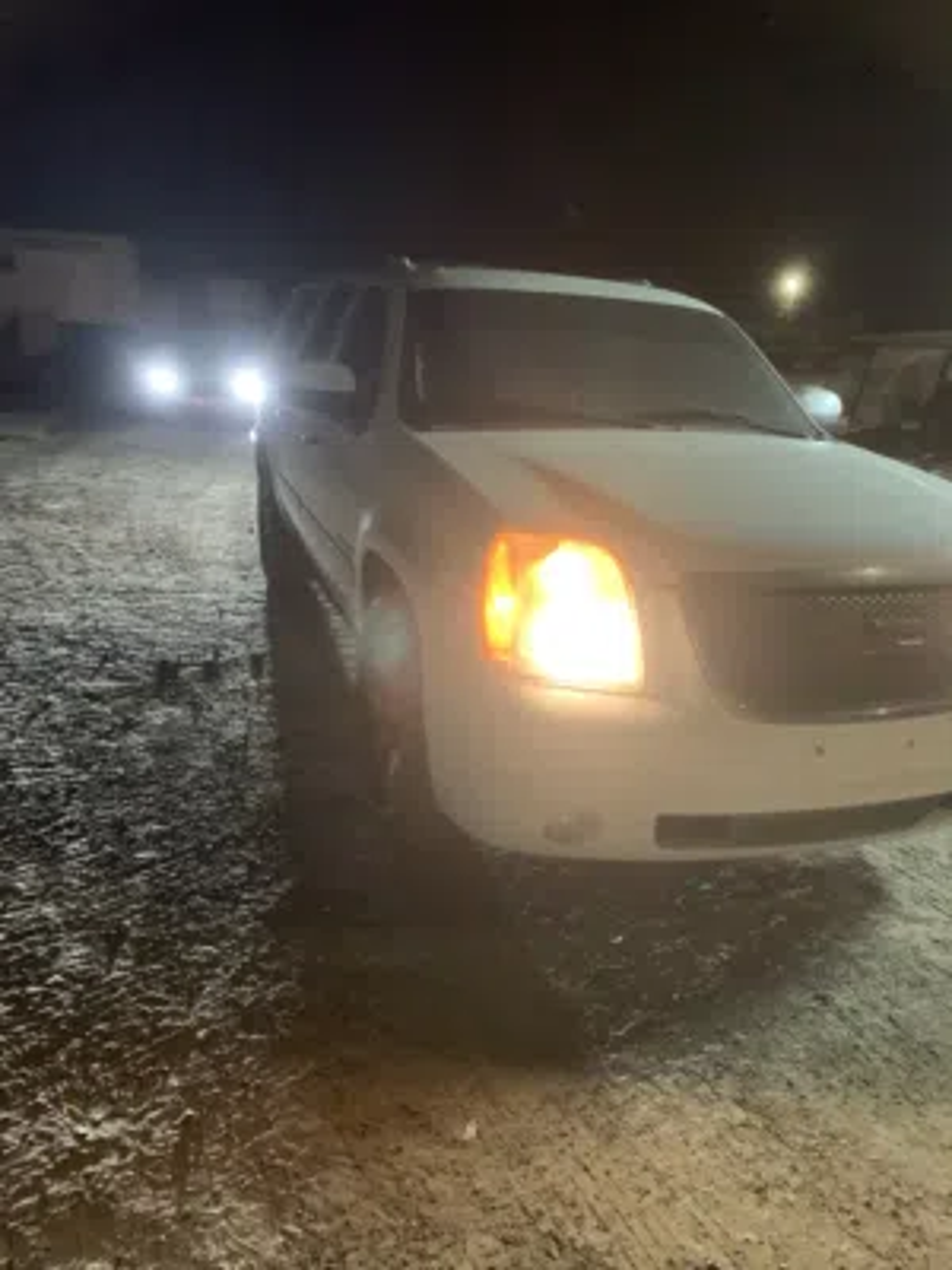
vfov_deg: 67.3
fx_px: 953
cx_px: 476
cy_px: 635
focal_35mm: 26
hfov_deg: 53.1
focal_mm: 4.25
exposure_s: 1/30
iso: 640
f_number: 1.8
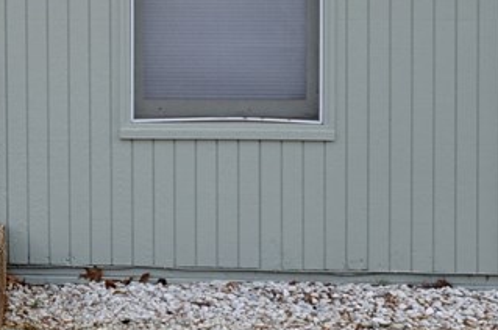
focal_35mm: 123
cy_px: -43
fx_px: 1697
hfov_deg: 15.7
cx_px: -194
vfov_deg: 10.9
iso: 200
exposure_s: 1/250
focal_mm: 24
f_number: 8
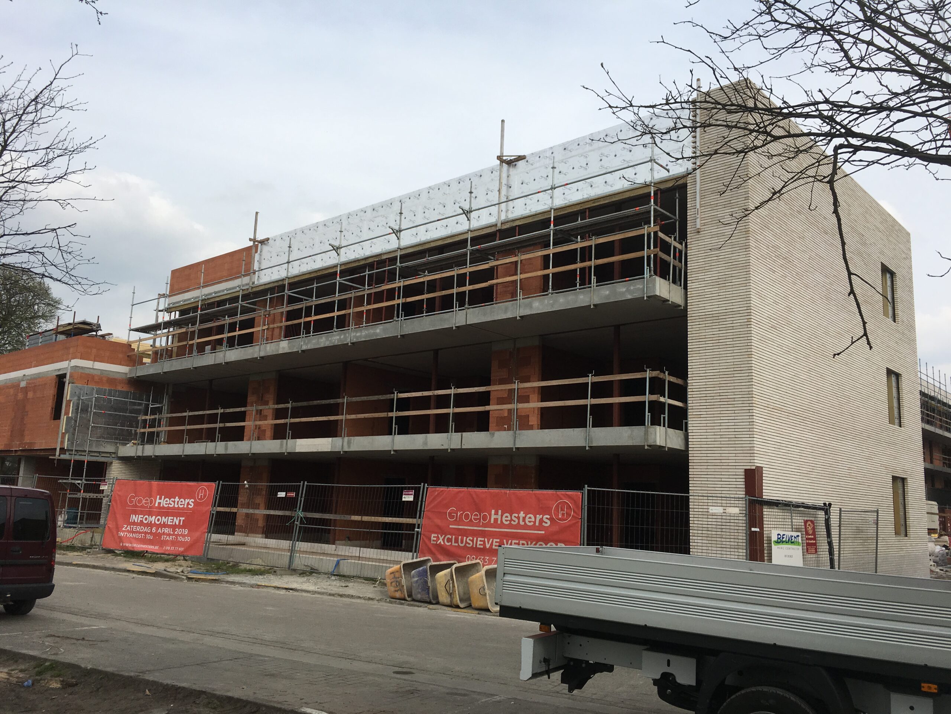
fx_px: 797
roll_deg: -2.4
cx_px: 476
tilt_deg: +10.7
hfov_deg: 61.7
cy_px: 357
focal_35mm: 29
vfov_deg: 48.2
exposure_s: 1/1538
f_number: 2.2
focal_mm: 4.15
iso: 25
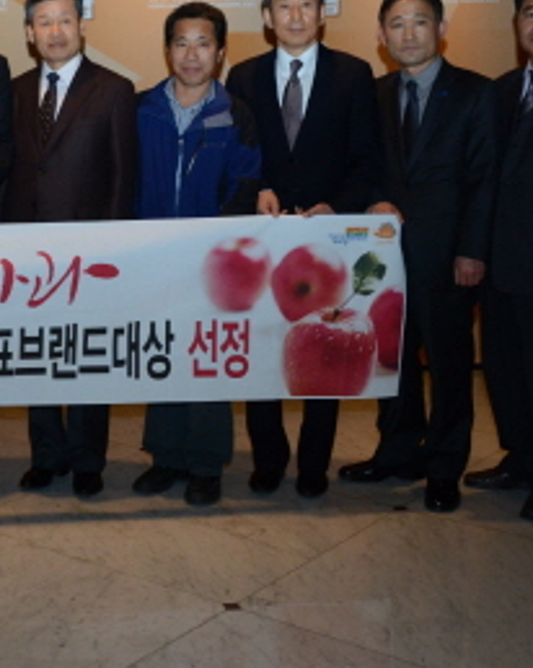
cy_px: 238
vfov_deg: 28.6
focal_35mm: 66
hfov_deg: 22.0
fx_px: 1303
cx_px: -34
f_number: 5.6
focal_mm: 22
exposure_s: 1/200
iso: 1600
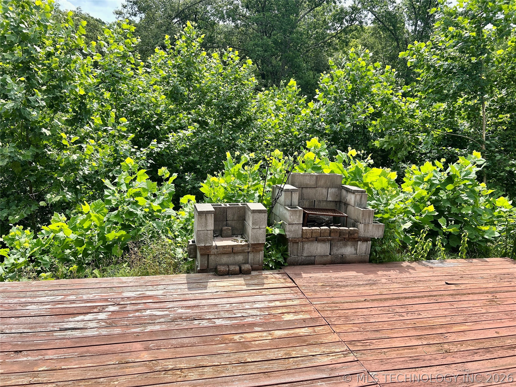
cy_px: 194
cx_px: 258
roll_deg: -3.6
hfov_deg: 67.3
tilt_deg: -11.5
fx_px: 388
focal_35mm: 26
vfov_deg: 53.1
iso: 50
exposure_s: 1/2252
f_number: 1.5
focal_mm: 5.7
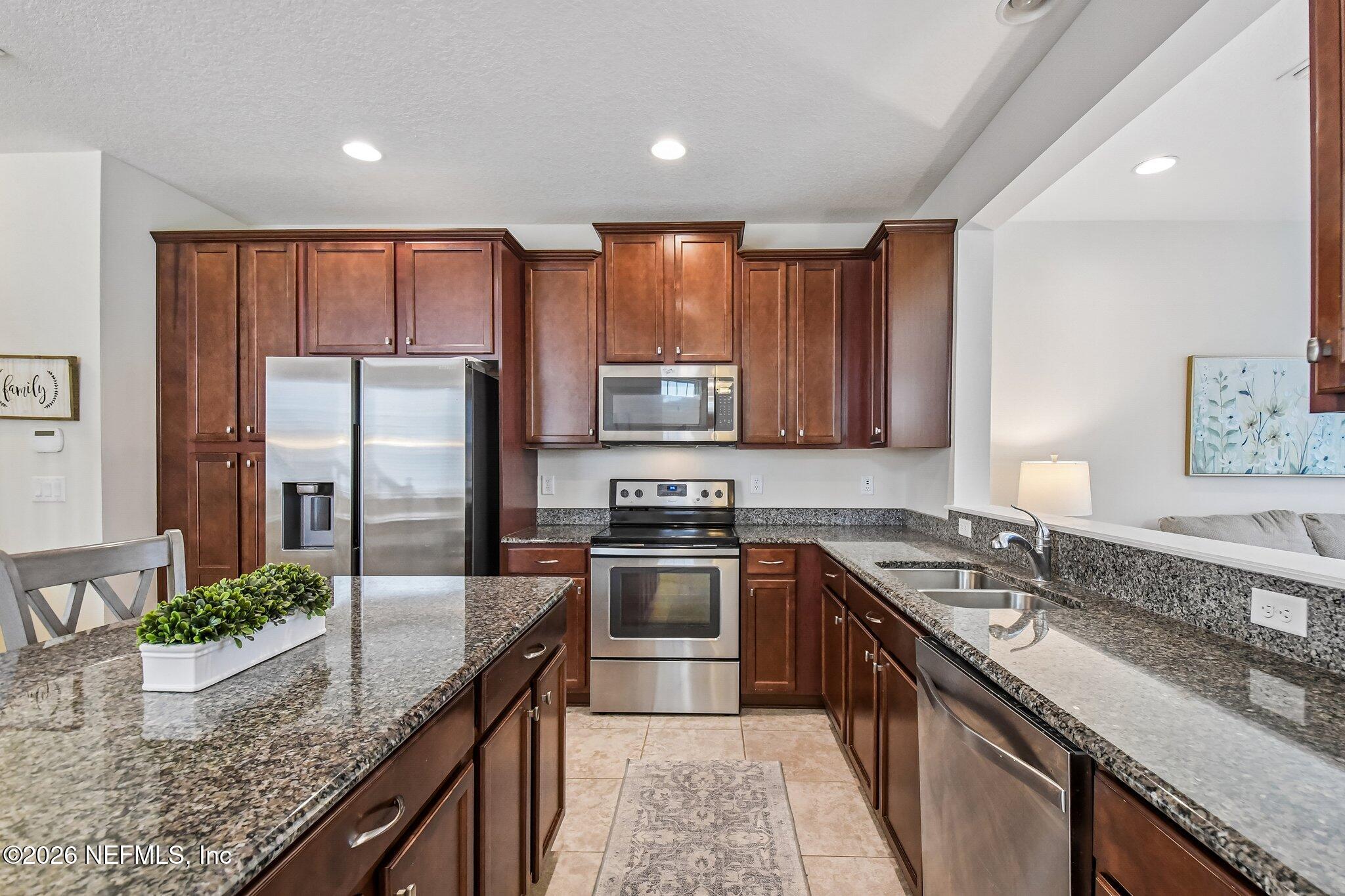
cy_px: 448
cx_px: 672
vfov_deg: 77.3
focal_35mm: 15
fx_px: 560
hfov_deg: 100.4
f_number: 8
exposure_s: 1/125
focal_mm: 10
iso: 4000
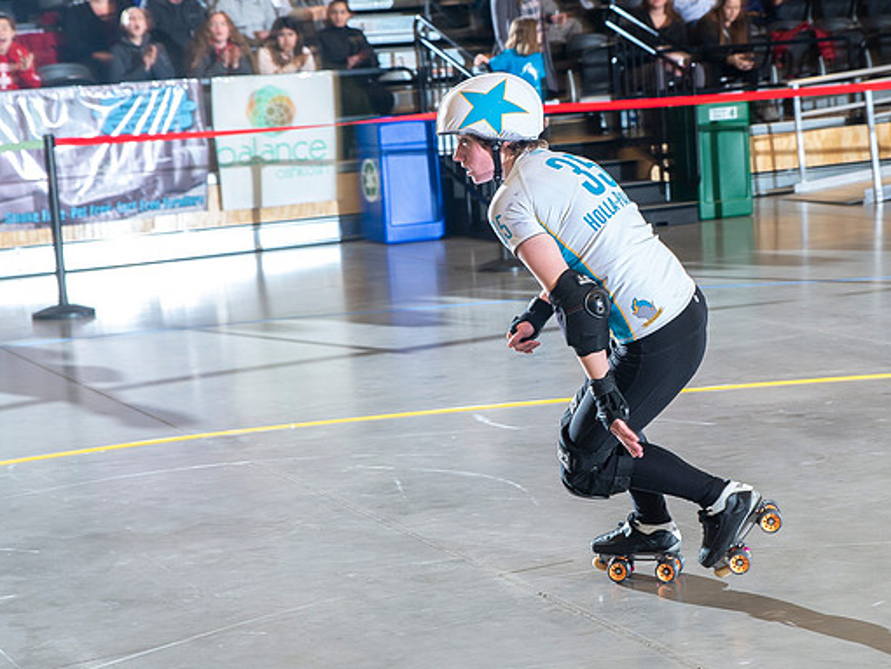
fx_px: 2009
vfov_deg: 18.9
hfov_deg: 24.9
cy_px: 300
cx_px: 589
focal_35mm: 78
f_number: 5
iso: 500
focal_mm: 52
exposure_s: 1/160
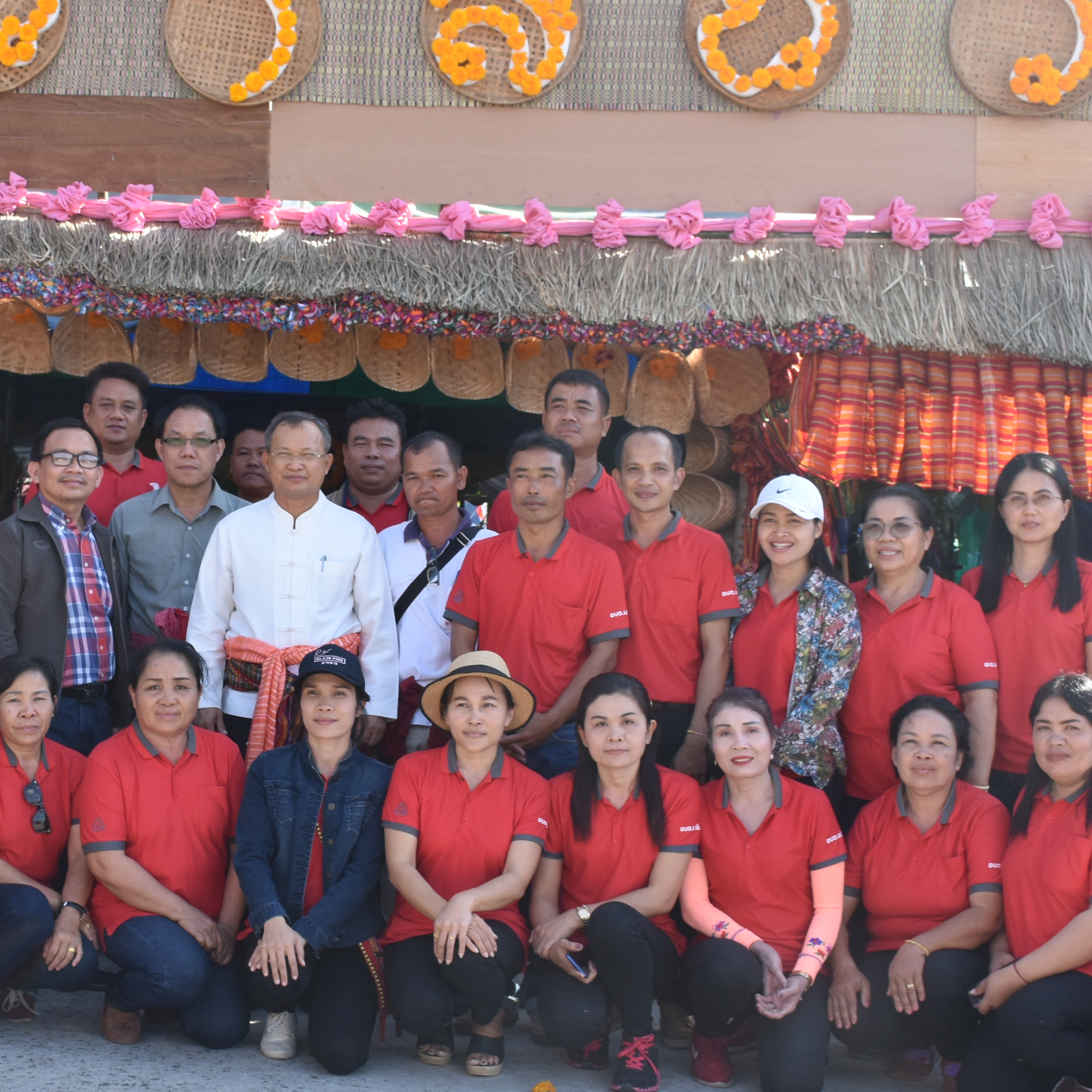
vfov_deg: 26.9
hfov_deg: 26.6
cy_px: 602
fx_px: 2284
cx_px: 302
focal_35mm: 64
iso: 320
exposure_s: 1/250
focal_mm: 24
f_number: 8
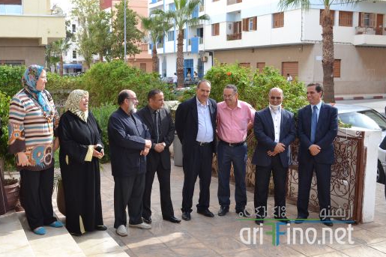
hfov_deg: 47.1
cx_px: 151
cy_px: 121
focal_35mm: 41
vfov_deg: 32.6
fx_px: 439
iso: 100
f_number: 6.3
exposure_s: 1/160
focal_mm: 22
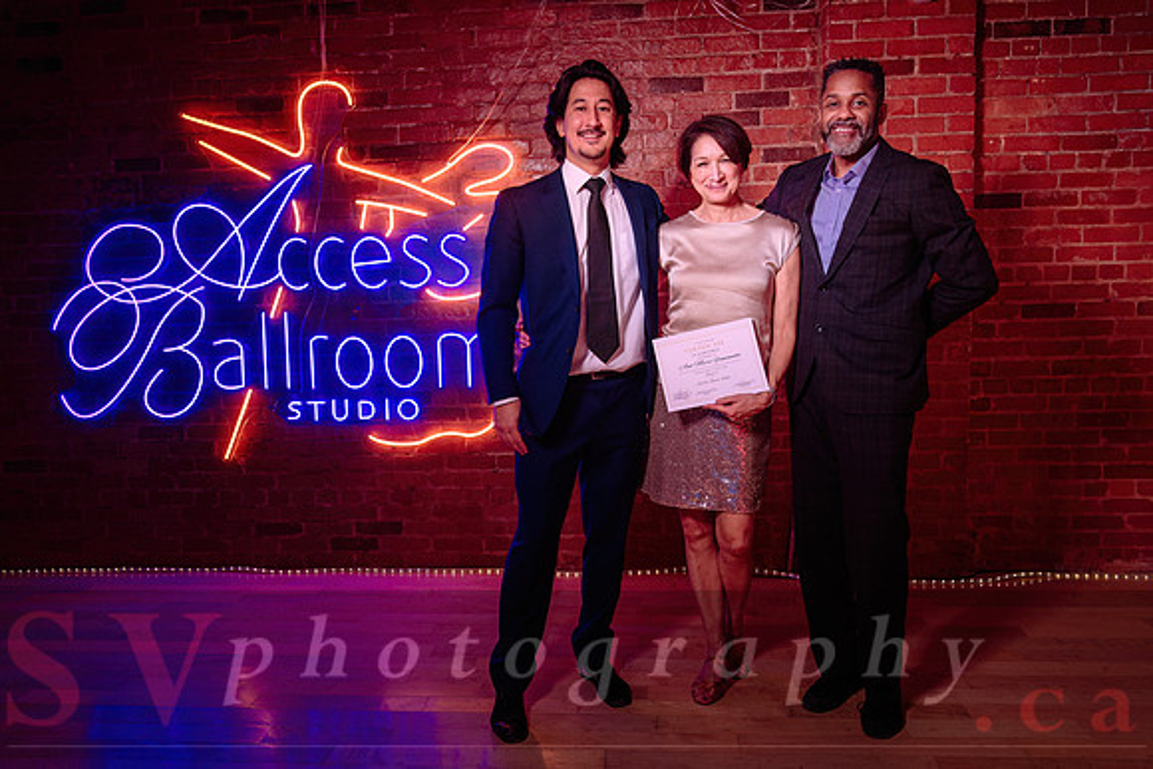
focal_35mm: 31
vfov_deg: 42.3
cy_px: 384
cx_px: 576
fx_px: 993
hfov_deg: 60.3
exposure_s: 1/160
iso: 1000
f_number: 4
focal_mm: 31
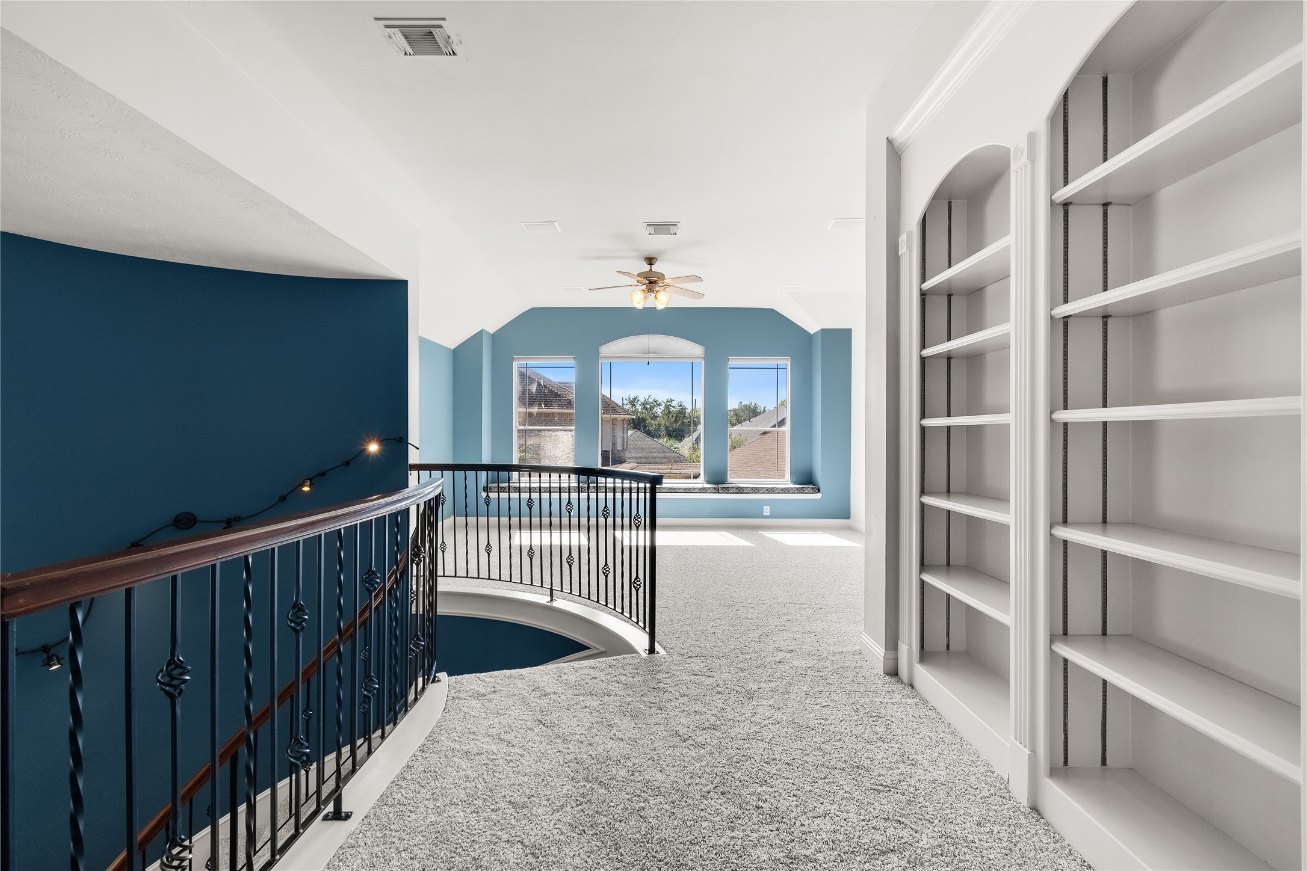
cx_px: 654
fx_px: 545
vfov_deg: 77.3
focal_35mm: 15
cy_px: 436
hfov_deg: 100.4
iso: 320
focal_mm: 10
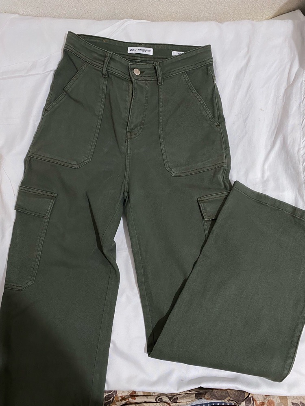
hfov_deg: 53.1
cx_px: 152
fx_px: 305
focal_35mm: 26
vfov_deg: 67.3
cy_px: 203
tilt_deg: -78.0
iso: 320
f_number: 1.8
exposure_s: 1/33
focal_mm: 4.25
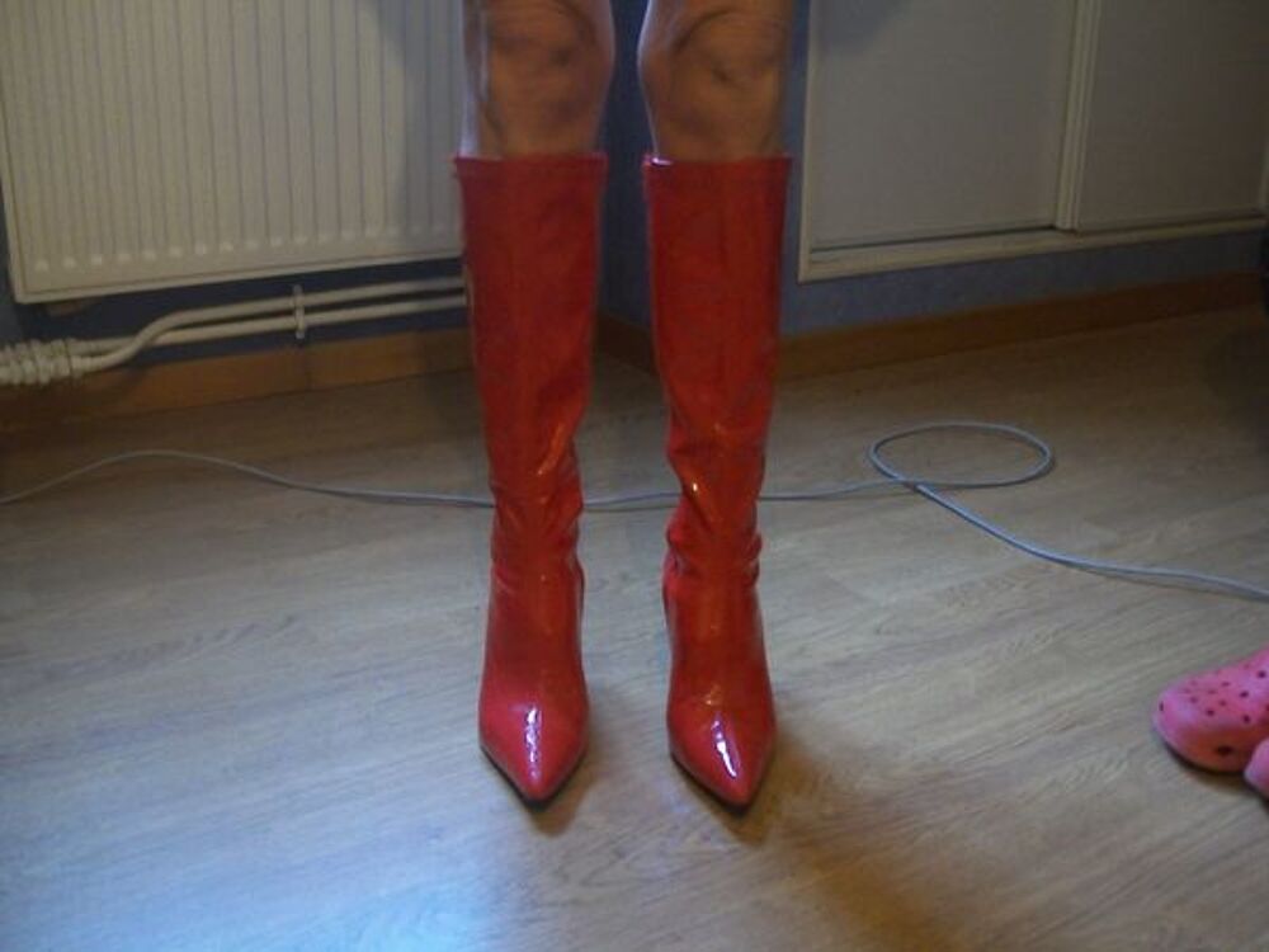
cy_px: 476
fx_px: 1320
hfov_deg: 51.4
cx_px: 634
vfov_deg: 39.7
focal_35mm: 36
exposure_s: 1/8
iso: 240
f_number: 2.7
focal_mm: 6
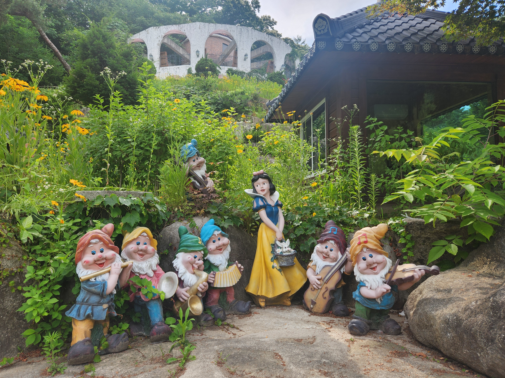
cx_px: 243
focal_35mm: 24
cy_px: 189
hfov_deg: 71.6
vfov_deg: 56.8
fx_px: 350
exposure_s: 1/434
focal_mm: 5.4
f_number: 1.8
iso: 20
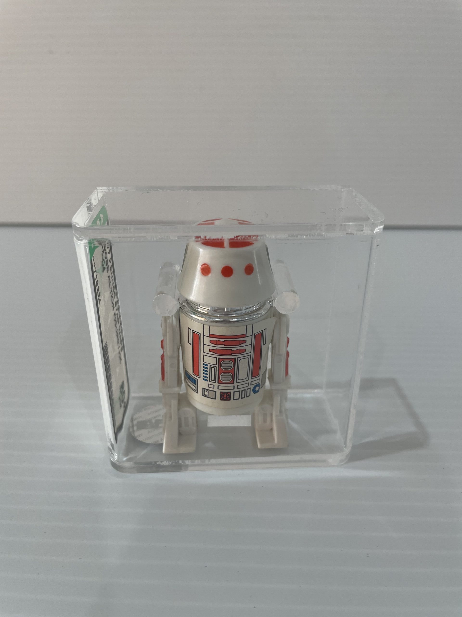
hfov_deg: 53.1
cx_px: 231
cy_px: 308
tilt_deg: -28.1
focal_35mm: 26
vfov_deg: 67.3
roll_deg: +0.1
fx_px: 463
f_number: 1.6
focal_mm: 4.2
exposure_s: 1/100
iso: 80
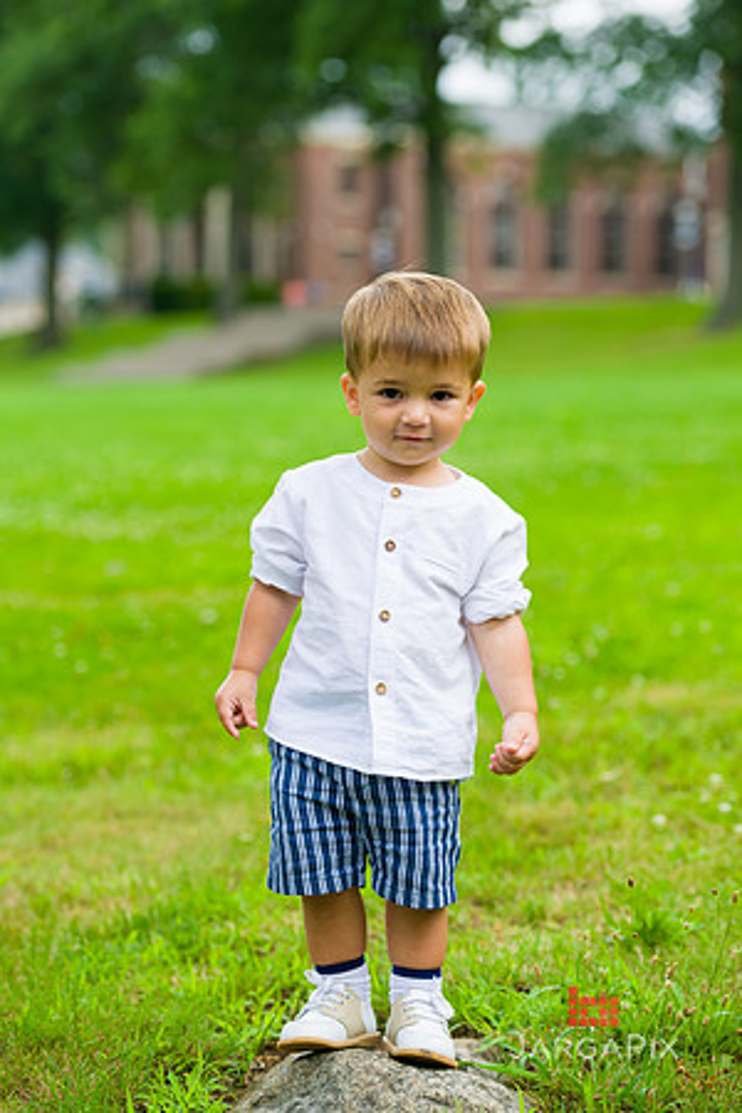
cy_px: 556
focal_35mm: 100
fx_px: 3091
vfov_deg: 20.4
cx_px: 371
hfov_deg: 13.7
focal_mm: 100
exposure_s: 1/500
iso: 200
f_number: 4
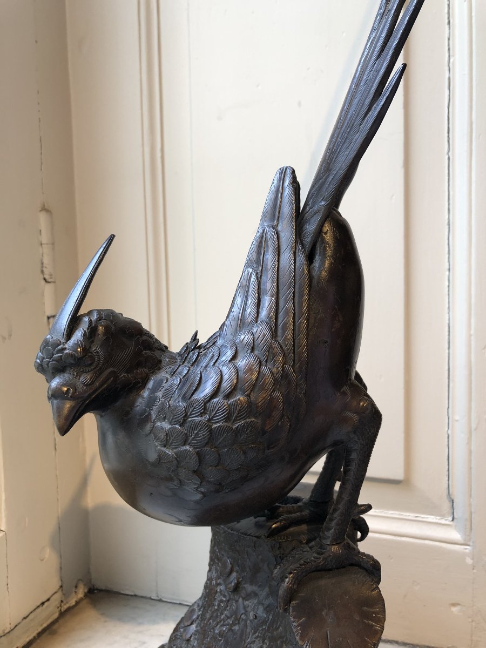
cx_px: 243
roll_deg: +1.8
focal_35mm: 28
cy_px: 324
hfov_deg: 49.7
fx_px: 524
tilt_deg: -4.0
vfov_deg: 63.4
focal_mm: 4
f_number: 1.8
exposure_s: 1/50
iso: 32
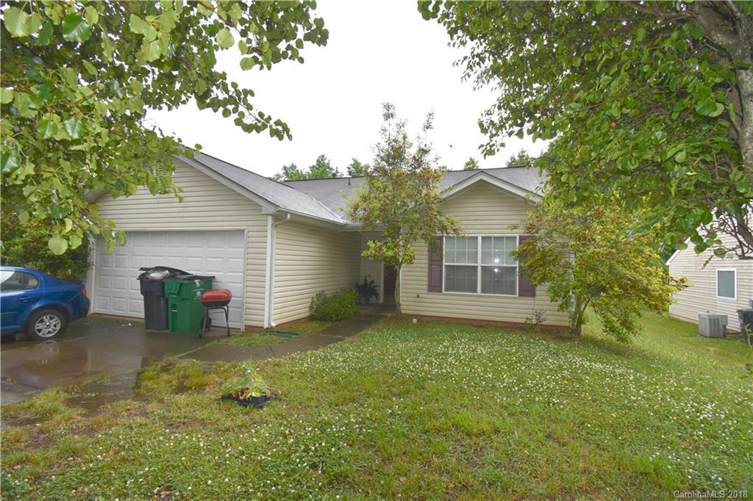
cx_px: 376
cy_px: 250
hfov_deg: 100.4
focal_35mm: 15
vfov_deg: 77.3
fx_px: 314
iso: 100
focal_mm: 10
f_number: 7.1
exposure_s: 1/250
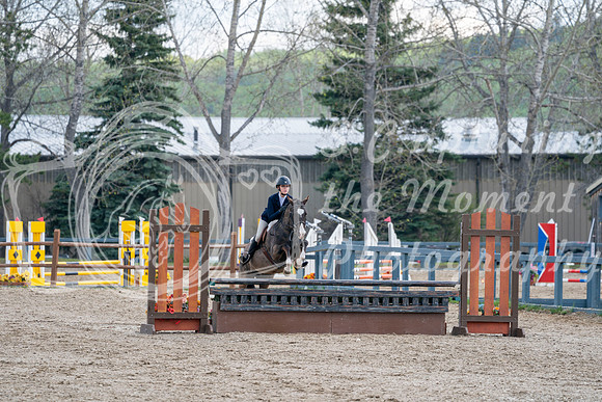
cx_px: 301
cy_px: 201
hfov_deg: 8.4
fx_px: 4081
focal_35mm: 244
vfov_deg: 5.6
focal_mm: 244
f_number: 5.6
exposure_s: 1/250
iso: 160
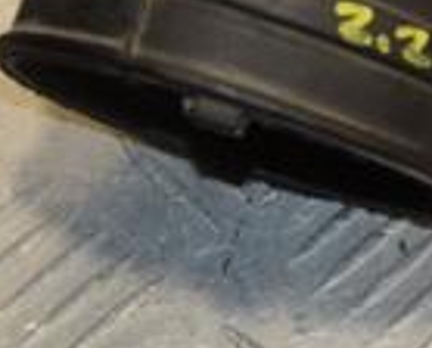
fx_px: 3885
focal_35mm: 303
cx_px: 724
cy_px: -214
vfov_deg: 5.1
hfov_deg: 6.3
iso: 800
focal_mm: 50
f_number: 5.6
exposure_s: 1/200
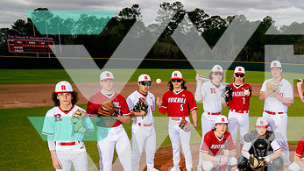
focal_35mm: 42
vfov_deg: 27.0
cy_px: 164
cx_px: 251
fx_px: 338
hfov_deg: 45.5
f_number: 10
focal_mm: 24
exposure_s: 1/250
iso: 100
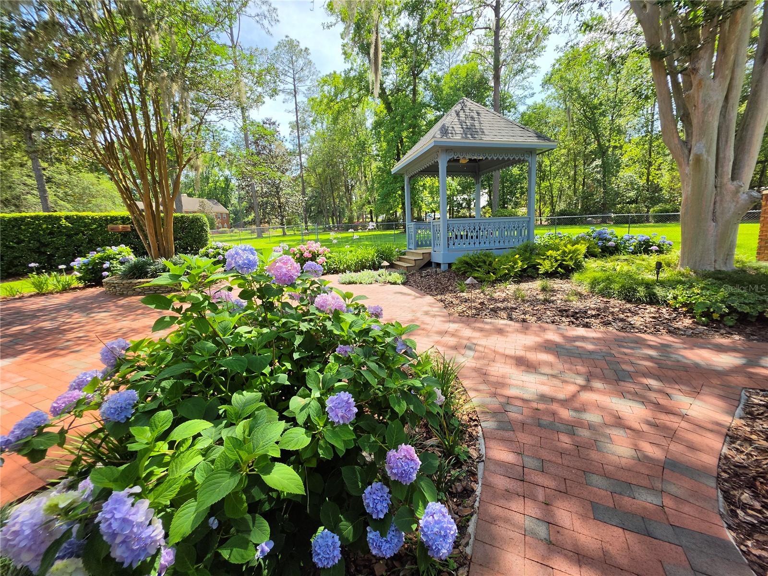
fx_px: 288
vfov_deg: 89.9
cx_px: 384
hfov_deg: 106.2
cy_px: 288
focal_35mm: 13
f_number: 1.9
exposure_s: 1/850
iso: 32
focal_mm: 2.2
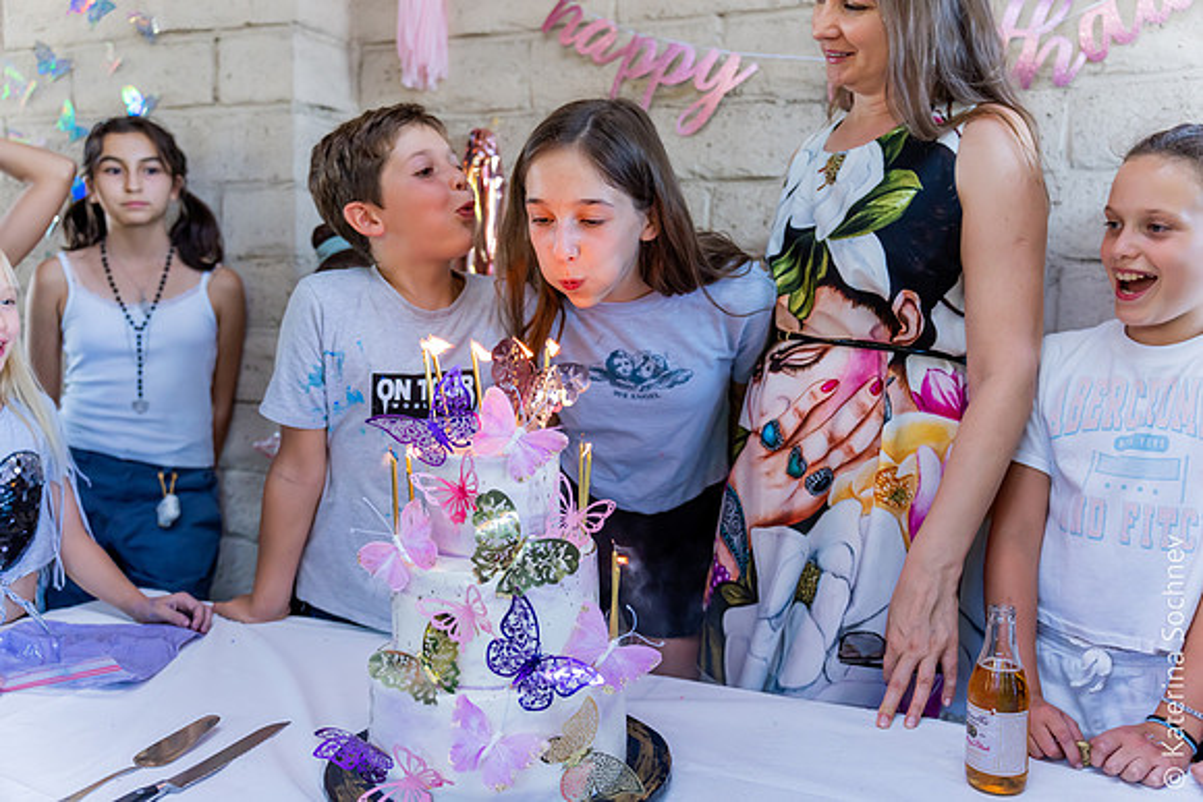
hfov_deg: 60.3
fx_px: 1036
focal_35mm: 31
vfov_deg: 42.3
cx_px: 602
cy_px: 401
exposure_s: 1/250
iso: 2000
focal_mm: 31
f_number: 2.8
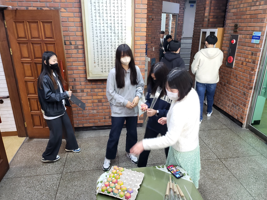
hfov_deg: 69.4
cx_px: 128
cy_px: 99
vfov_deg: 54.9
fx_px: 193
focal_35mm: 25
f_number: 1.8
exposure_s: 1/40
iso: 250
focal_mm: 5
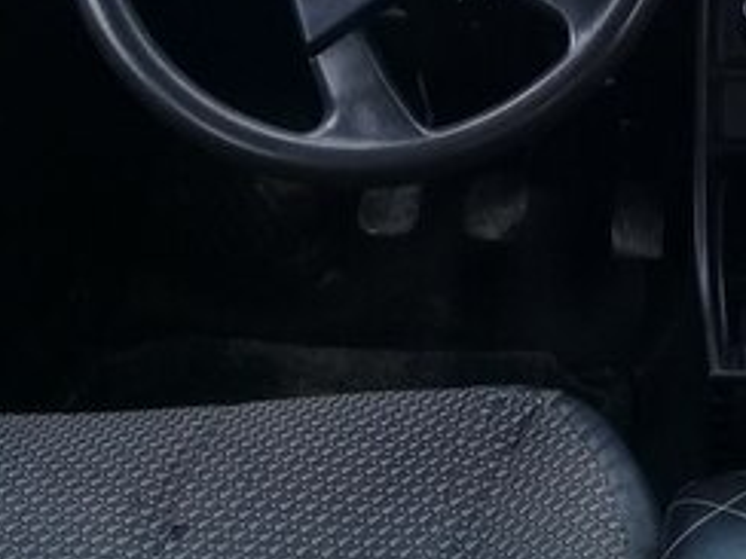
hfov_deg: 22.3
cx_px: 758
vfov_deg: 16.6
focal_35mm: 84
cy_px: -163
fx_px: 1810
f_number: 2.2
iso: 64
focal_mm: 3.3
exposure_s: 1/100
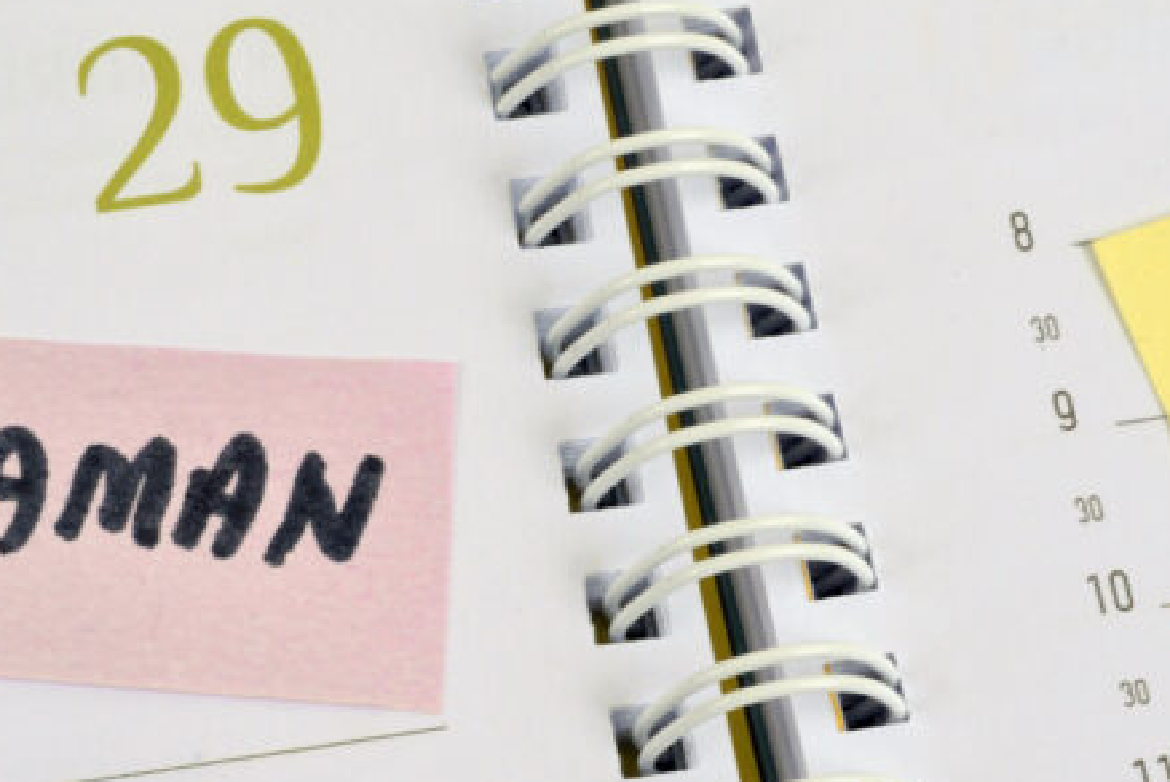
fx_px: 5138
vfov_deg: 8.7
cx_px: 693
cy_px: 372
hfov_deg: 13.0
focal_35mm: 158
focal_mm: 60
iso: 200
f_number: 29
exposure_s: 1/80
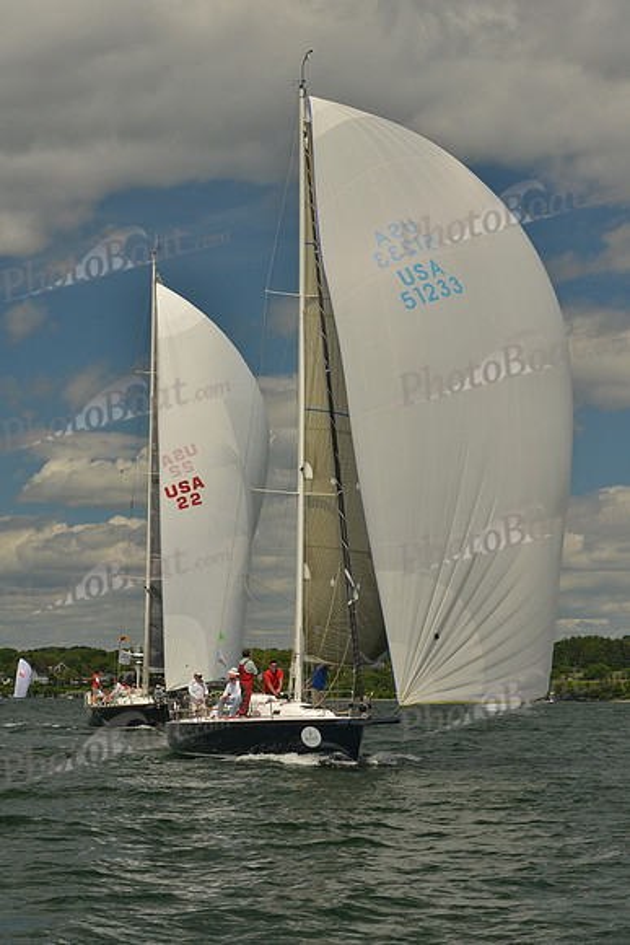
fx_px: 2754
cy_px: 472
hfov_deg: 13.0
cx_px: 315
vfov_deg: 19.5
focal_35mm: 105
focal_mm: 105
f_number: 8
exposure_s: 1/1000
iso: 400
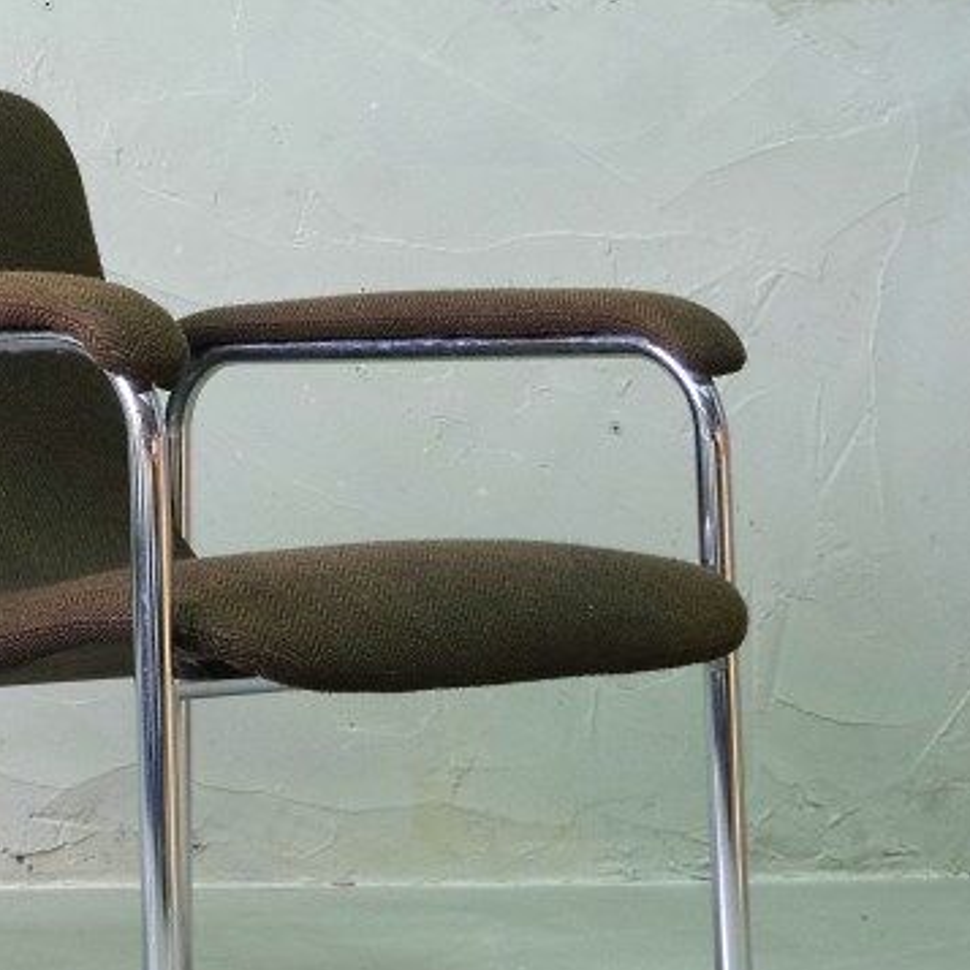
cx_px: -500
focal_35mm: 100
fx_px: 3170
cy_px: 296
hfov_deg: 15.9
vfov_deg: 17.3
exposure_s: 1/30
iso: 2500
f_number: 4
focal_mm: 22.3
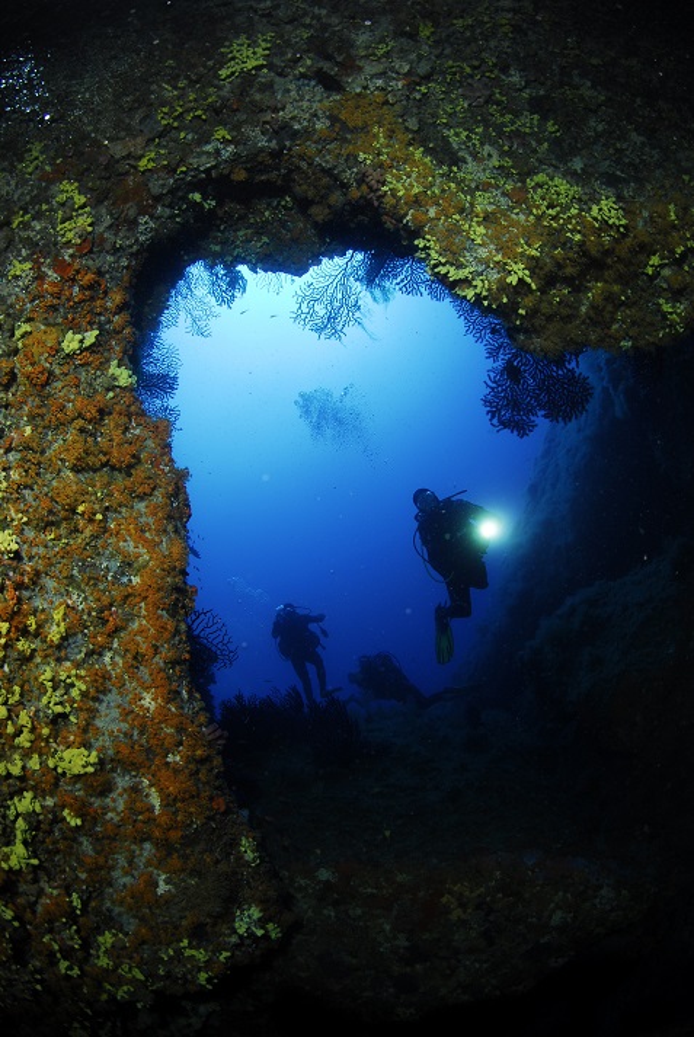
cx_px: 347
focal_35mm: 16
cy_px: 518
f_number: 8
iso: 200
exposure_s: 1/200
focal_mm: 10.5
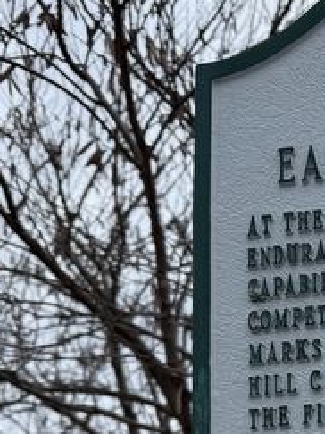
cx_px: 511
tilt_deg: +8.9
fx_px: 990
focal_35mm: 79
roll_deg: +0.9
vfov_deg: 23.2
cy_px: 480
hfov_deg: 16.7
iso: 80
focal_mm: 6.76
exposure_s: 1/1585
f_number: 1.78
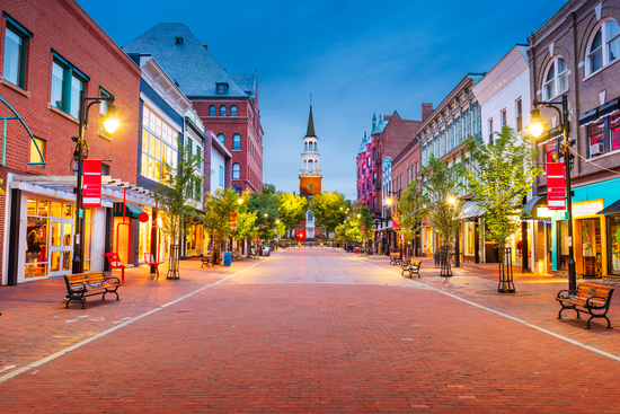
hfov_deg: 60.3
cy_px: 207
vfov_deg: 42.3
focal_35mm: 31
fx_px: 534
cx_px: 310
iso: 64
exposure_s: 13
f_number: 8
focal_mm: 31
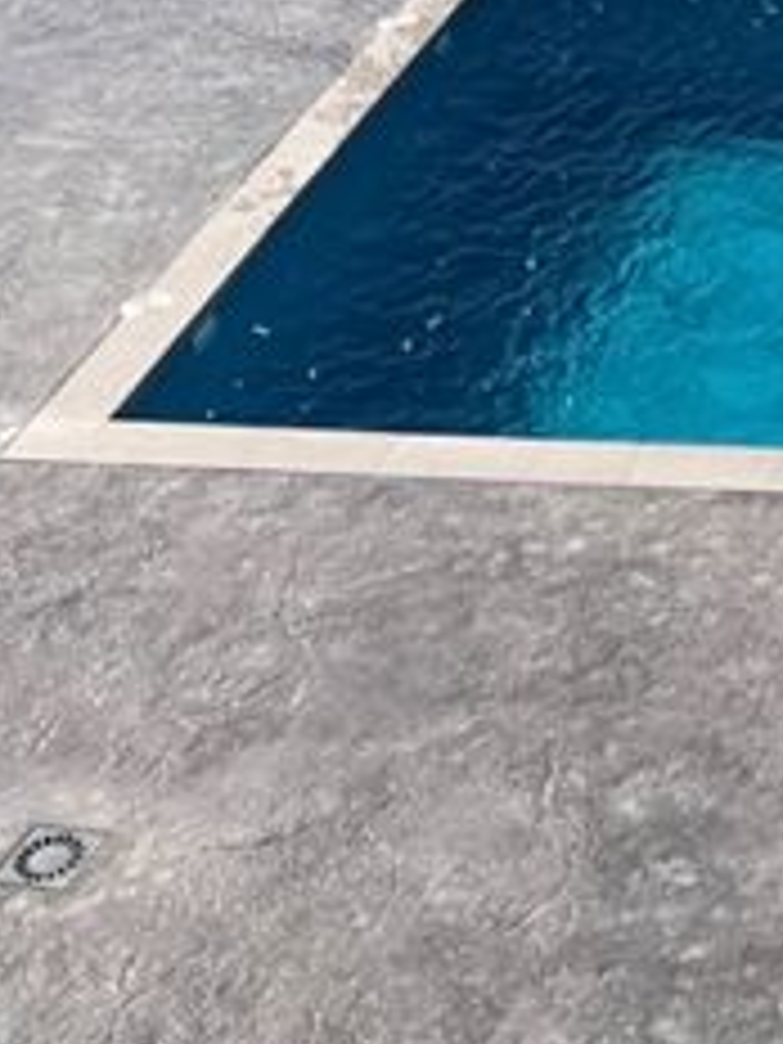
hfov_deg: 16.3
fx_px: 2383
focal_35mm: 79
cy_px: 104
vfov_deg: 24.0
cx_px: 1325
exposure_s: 1/3650
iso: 25
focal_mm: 4.25
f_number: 1.8
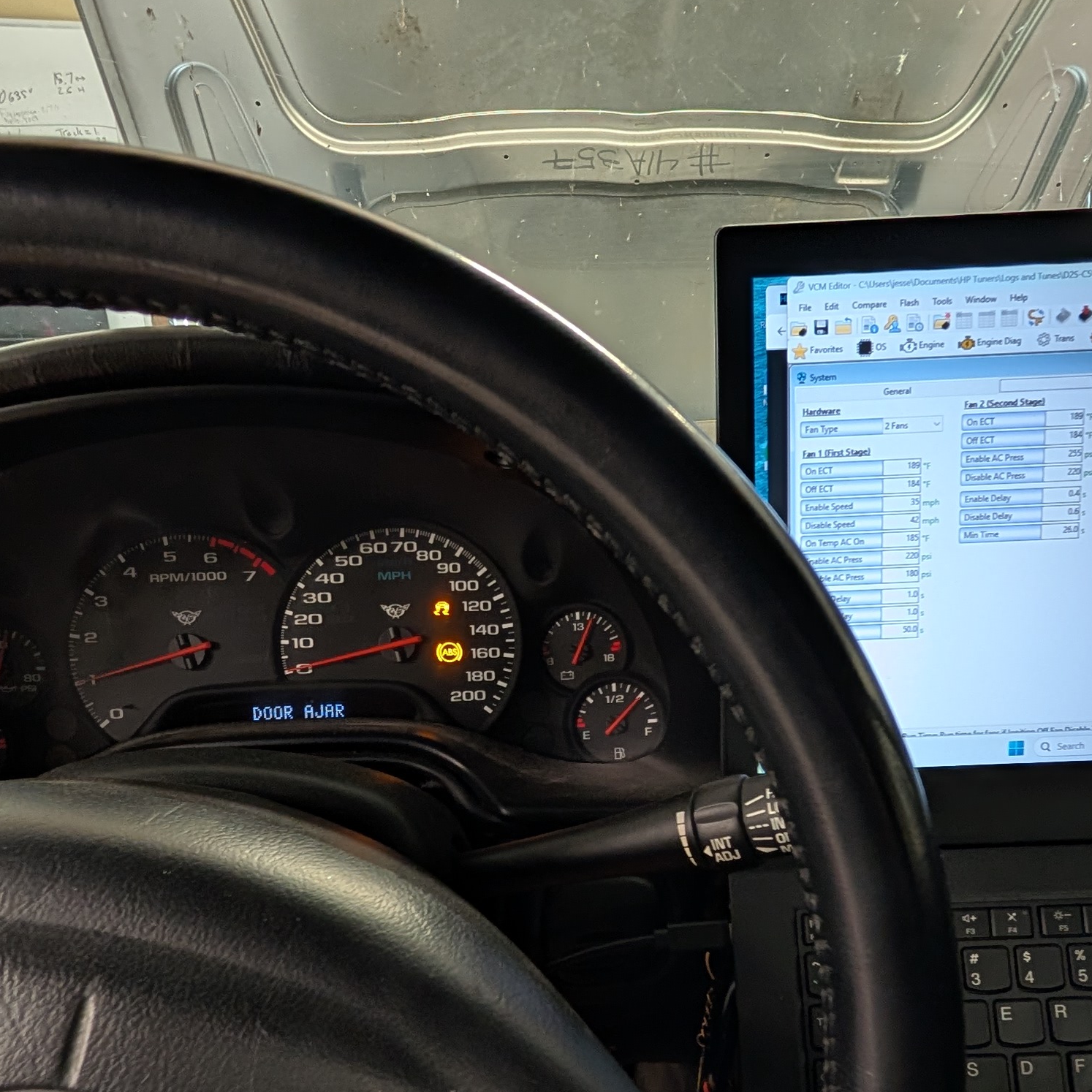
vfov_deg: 54.0
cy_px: 762
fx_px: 1035
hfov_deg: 55.6
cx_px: 576
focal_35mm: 29
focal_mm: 2.02
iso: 79
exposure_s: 1/30
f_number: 1.7
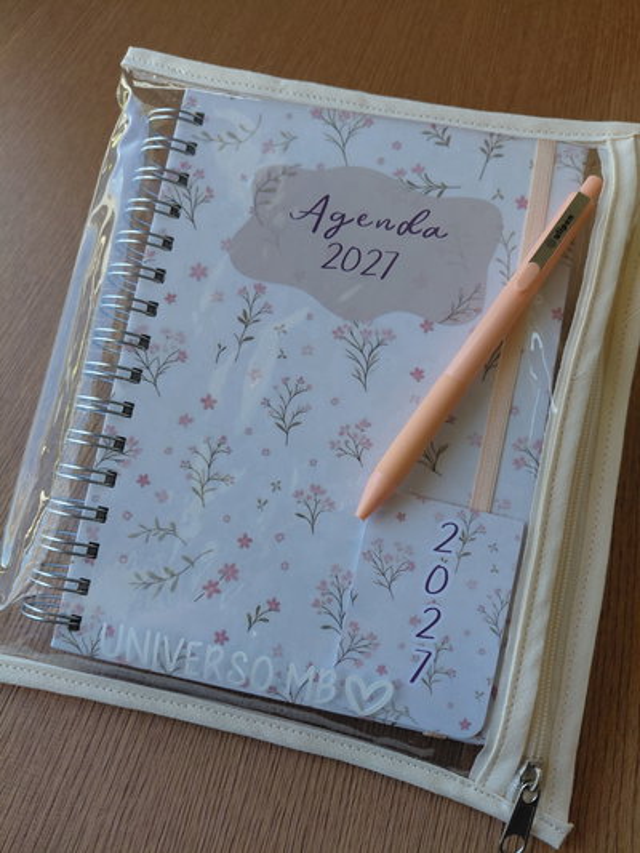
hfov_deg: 54.9
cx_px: 320
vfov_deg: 69.4
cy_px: 426
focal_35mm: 25
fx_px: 616
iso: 50
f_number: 1.8
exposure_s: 1/175
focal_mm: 4.69
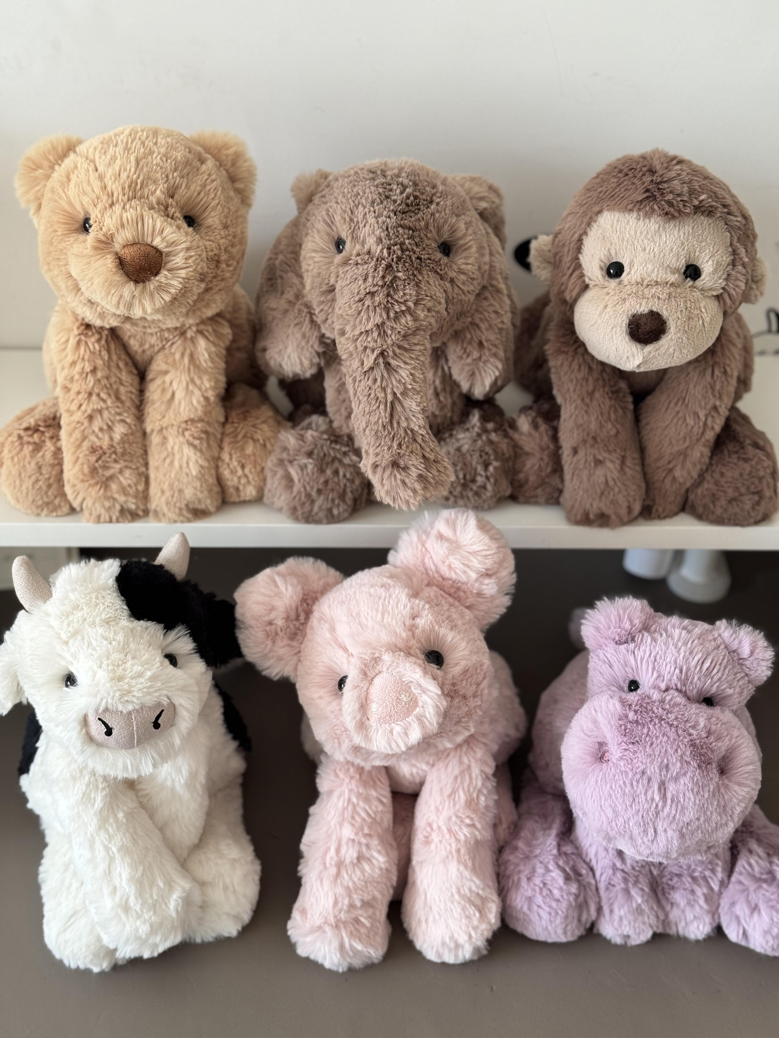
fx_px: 1440
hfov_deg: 30.3
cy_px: 519
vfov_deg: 39.7
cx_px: 390
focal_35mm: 48
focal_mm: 6.76
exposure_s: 1/111
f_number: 1.78
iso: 100
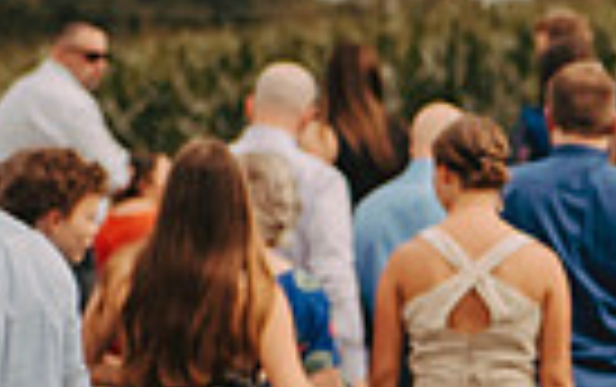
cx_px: 953
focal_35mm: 293
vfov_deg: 4.5
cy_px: 592
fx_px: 4925
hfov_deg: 7.0
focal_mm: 68
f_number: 2.8
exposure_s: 1/4000
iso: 500
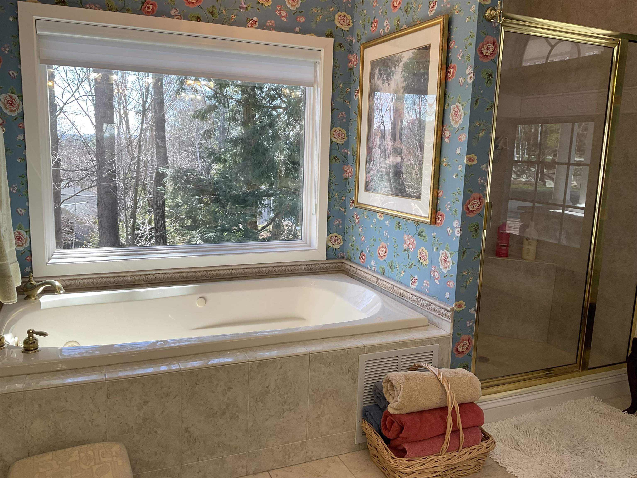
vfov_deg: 48.2
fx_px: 534
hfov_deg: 61.7
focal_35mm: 29
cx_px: 318
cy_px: 239
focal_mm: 3
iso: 32
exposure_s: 1/120
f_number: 1.8
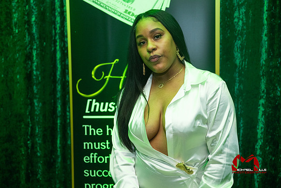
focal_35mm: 46
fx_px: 359
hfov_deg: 42.7
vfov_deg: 29.3
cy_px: 94
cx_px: 140
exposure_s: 1/125
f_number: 3.2
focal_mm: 46
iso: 3200
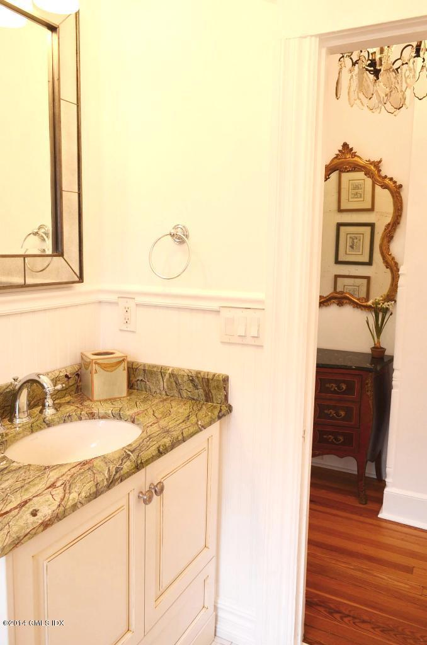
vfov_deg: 67.5
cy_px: 322
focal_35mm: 27
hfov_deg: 47.7
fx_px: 483
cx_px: 214
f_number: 9
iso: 400
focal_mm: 18
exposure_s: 1/25
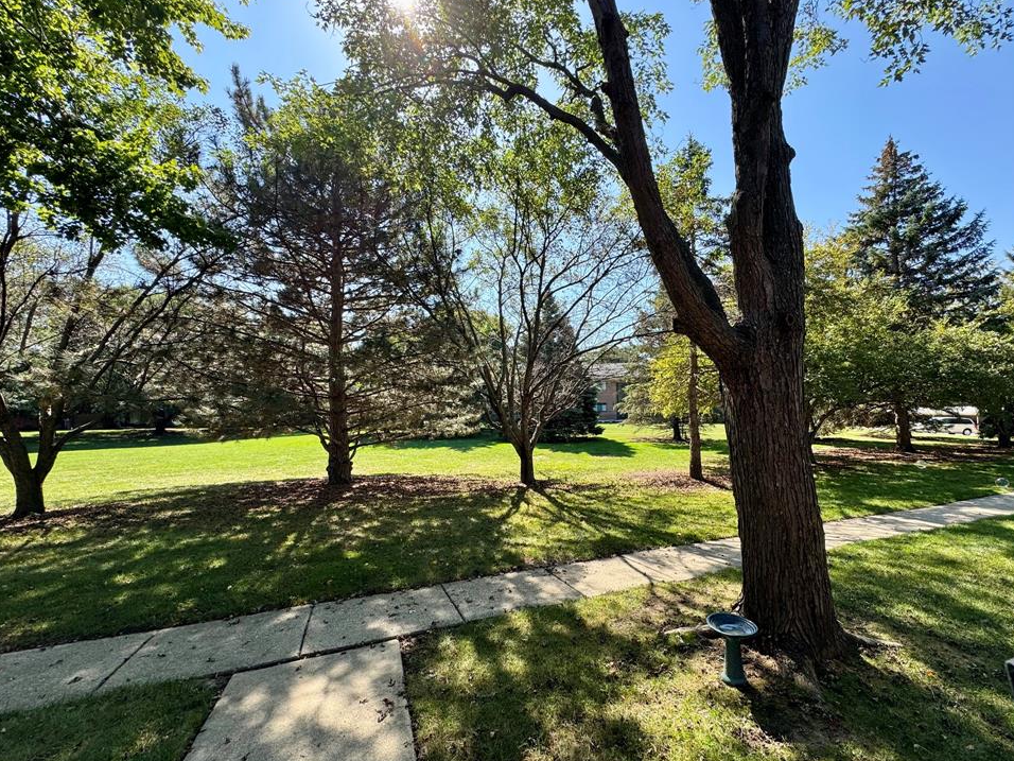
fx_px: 439
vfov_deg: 81.7
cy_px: 396
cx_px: 537
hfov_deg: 98.1
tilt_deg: +2.7
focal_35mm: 15
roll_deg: +0.3
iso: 40
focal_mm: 2.22
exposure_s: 1/456
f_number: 2.2
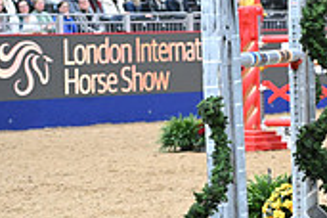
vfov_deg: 5.4
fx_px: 2307
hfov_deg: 7.9
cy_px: 22
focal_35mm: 254
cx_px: 547
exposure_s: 1/800
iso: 6400
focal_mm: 75
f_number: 3.5
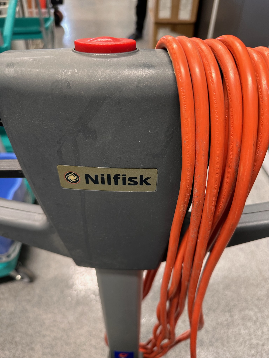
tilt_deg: -42.9
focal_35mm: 24
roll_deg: -0.1
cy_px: 179
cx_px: 134
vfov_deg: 71.6
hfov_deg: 56.8
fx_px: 249
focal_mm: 6.86
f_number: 1.78
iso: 200
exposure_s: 1/50
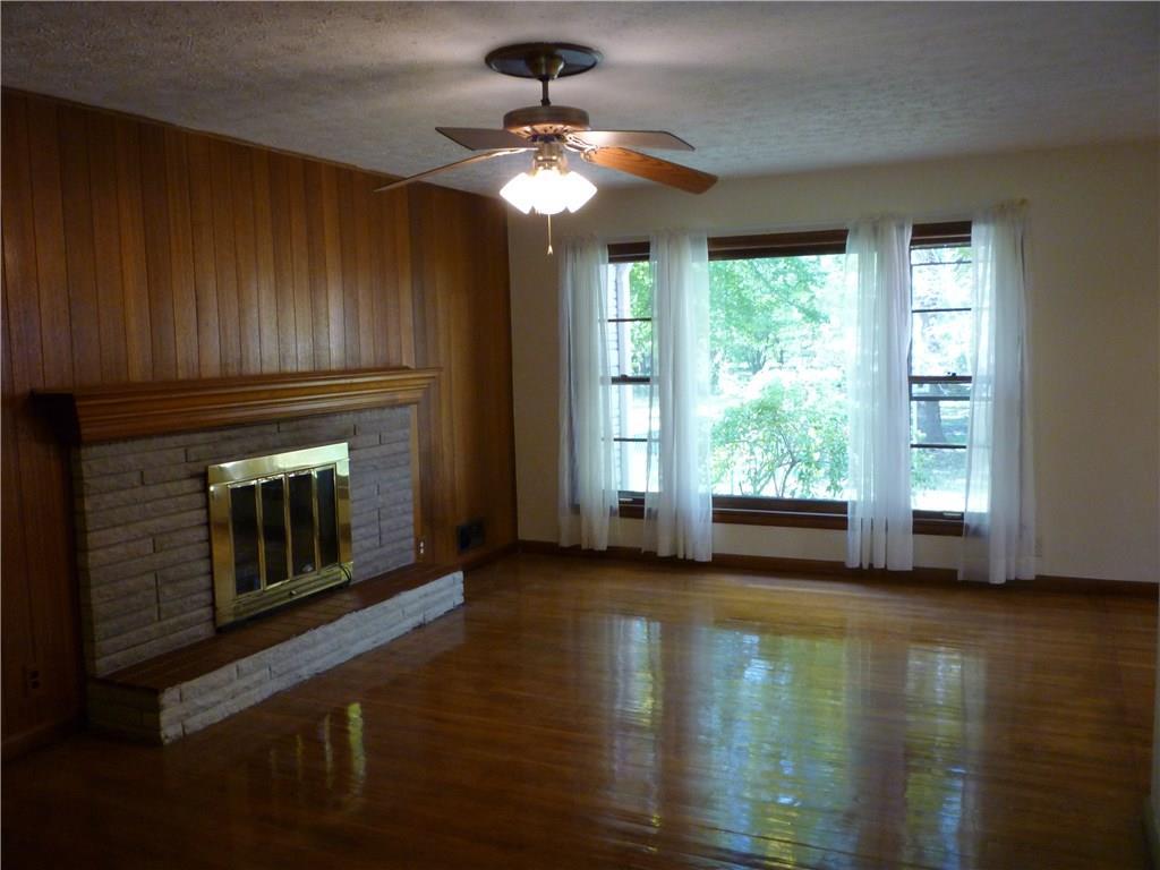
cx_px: 580
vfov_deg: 48.2
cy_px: 435
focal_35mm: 29
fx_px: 972
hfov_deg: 61.7
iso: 250
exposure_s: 1/30
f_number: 3.3
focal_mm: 5.2
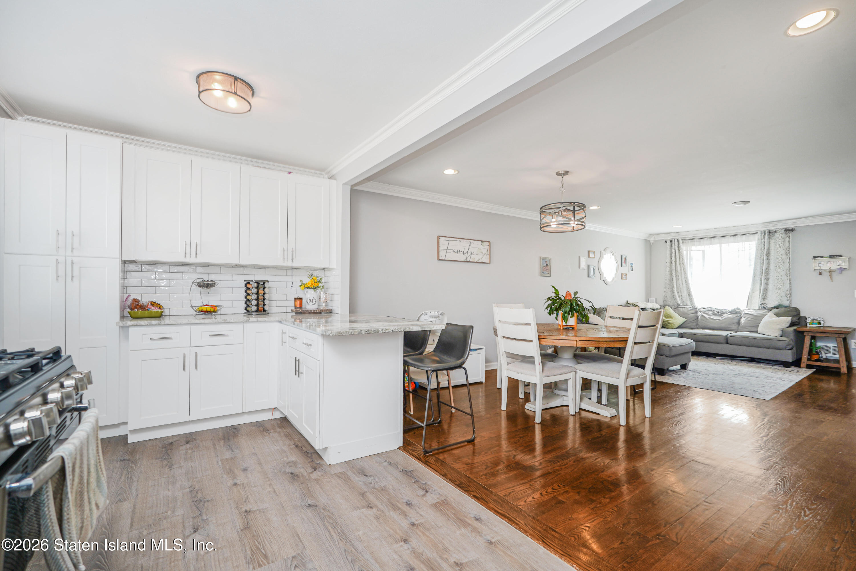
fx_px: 380
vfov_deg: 73.7
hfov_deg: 96.7
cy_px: 286
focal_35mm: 16
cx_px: 428
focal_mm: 16
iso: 50
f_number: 4
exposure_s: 1/25
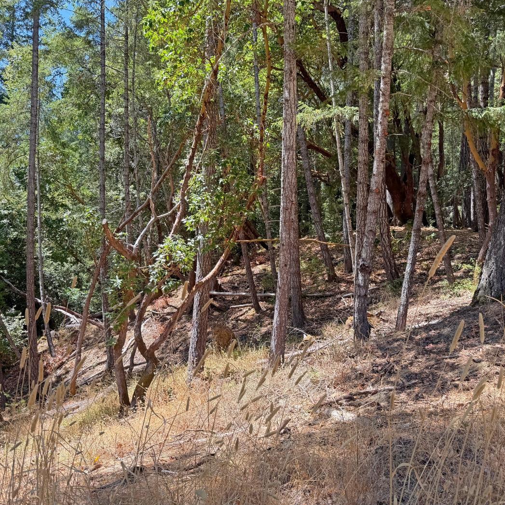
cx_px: 252
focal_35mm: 29
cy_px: 252
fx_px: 479
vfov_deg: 55.6
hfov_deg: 55.6
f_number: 1.78
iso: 80
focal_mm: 6.76
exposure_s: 1/813
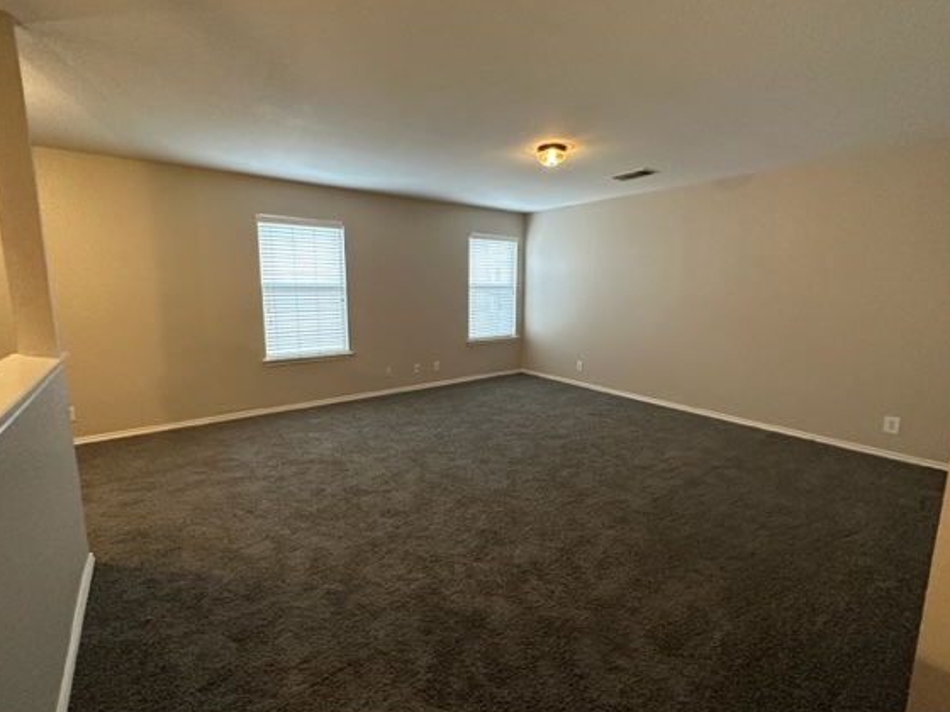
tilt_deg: -9.5
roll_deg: -2.2
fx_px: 439
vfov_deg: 78.1
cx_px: 480
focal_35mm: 16
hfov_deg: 94.5
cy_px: 349
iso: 400
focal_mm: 2.22
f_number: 2.2
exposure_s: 1/60
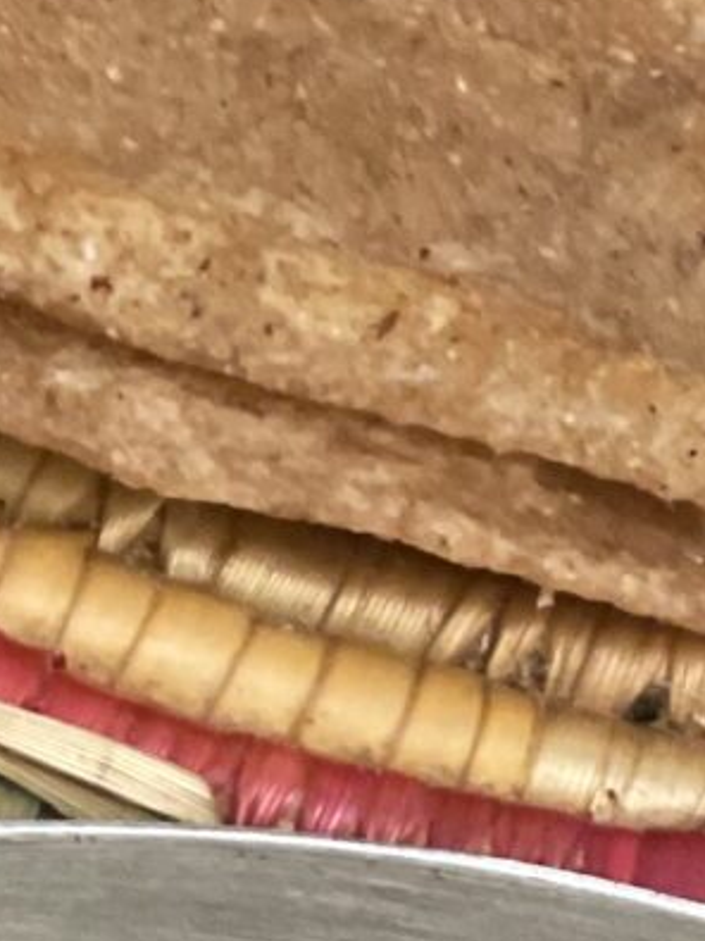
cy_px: 2213
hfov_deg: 4.4
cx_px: 138
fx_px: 9156
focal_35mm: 337
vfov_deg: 5.7
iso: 250
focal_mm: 6
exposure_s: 1/40
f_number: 2
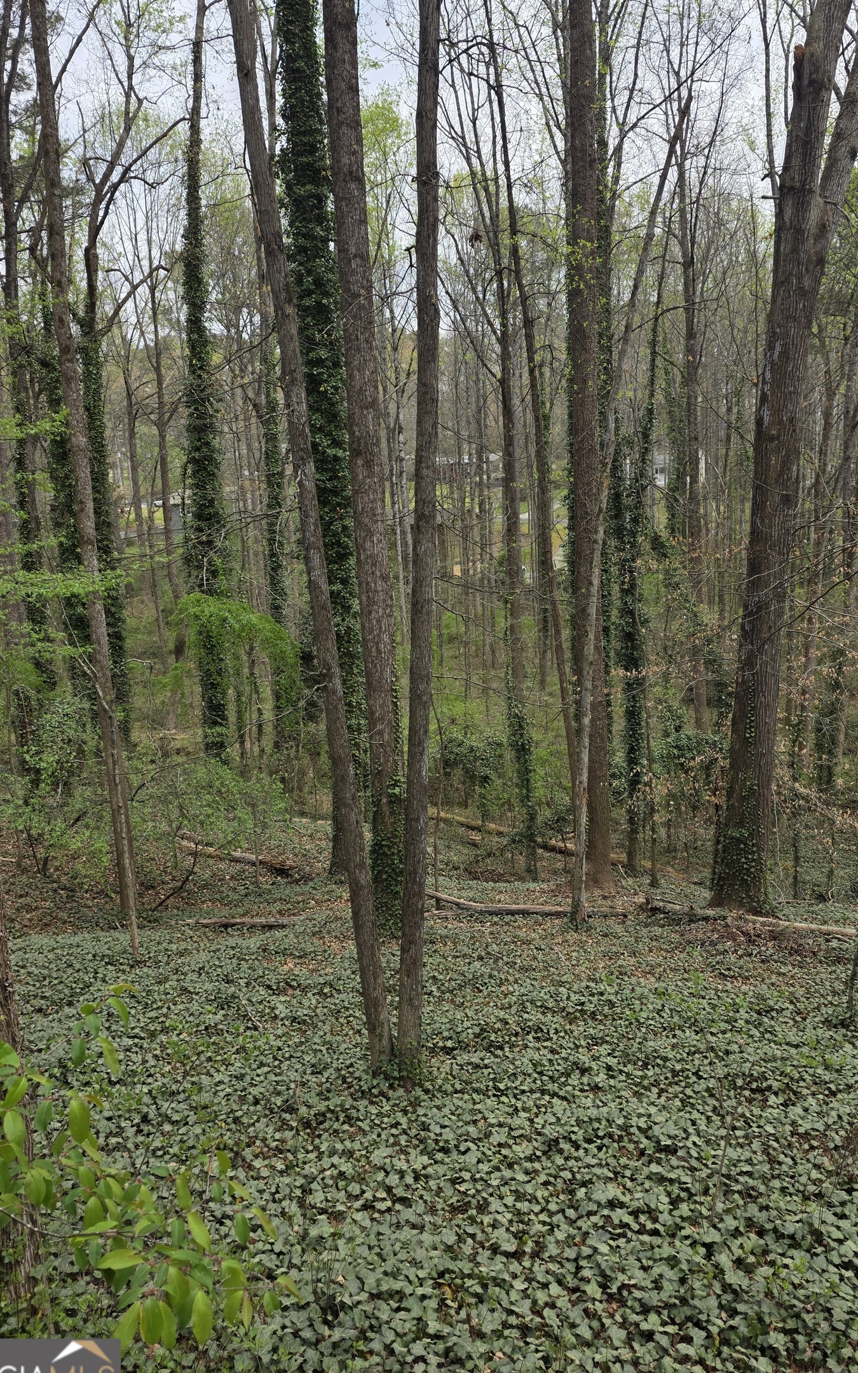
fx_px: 973
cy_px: 680
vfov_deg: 70.4
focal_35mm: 26
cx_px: 451
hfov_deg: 47.6
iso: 80
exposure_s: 1/2843
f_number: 1.7
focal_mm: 6.25
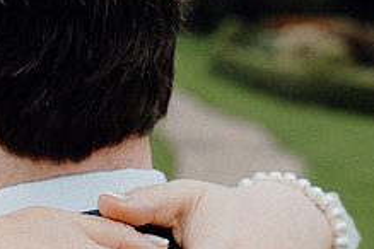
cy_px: 253
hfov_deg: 16.6
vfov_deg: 11.4
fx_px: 1236
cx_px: -61
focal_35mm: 119
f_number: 3.5
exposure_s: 1/160
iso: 640
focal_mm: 30
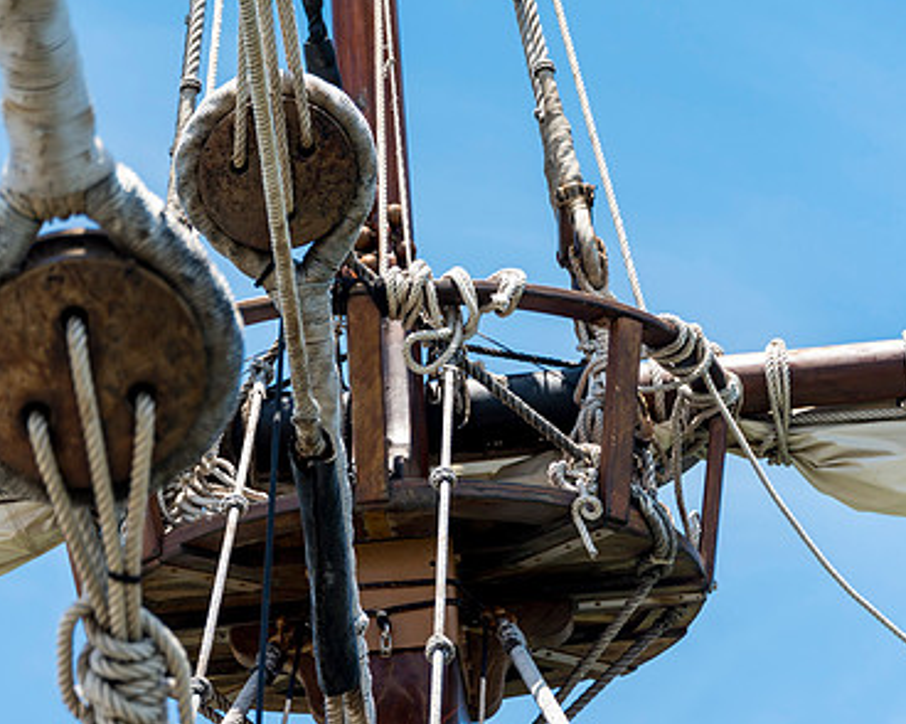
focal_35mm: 200
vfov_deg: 7.7
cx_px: 389
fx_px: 5360
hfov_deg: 9.7
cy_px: 452
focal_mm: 135
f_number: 5.6
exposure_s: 1/500
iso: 200
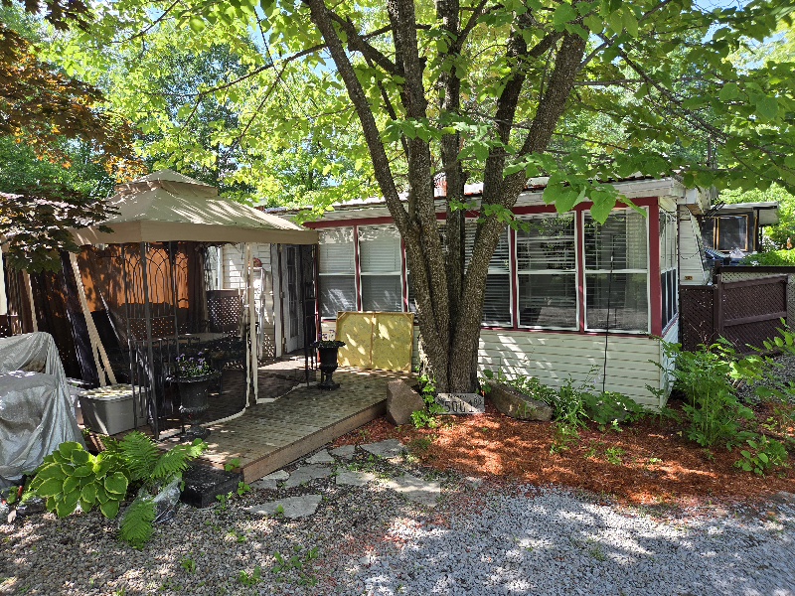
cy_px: 298
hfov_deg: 73.9
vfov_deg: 58.9
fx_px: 528
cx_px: 398
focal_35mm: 23
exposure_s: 1/667
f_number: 1.8
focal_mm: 5.4
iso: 80
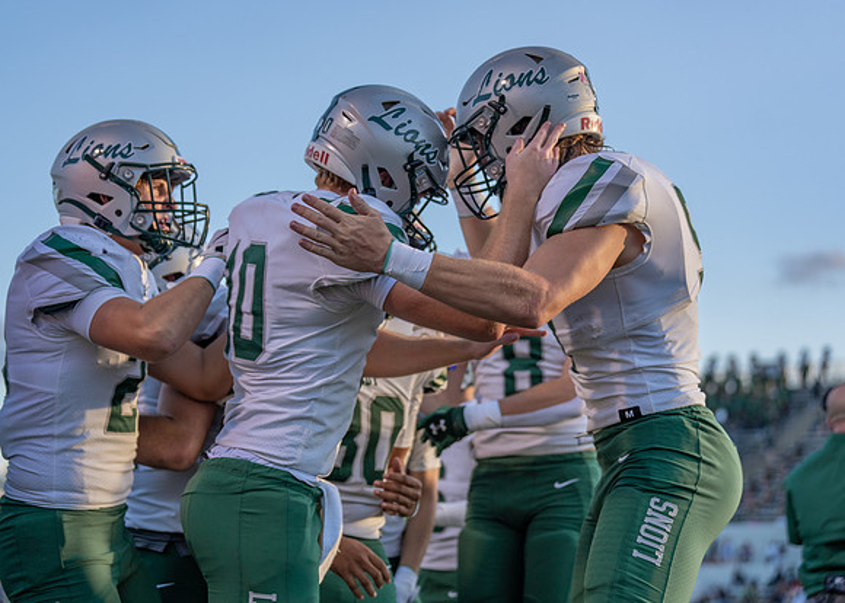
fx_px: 1965
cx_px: 390
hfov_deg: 24.3
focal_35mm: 82
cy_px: 282
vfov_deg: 17.4
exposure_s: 1/1250
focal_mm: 70
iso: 320
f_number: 2.8
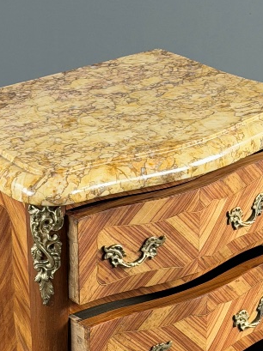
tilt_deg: -28.8
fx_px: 1431
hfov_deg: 10.5
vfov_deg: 13.7
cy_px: 388
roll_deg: +0.1
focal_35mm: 141
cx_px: 109
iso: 80
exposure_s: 1/50
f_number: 1.78
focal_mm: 6.76
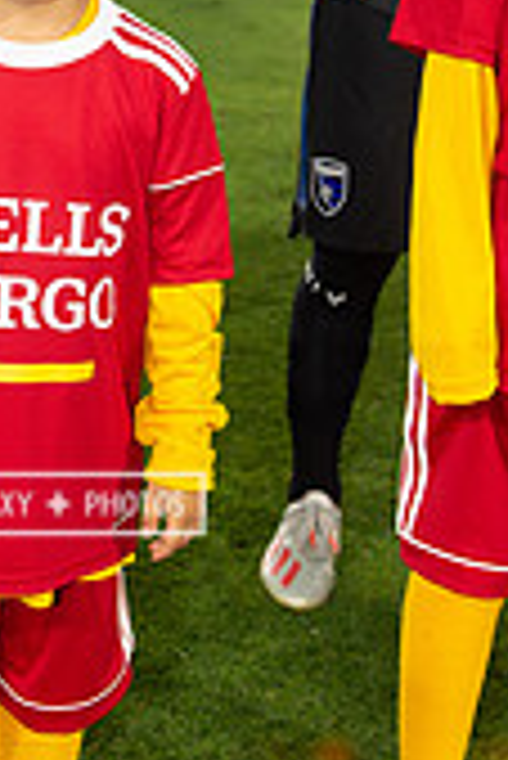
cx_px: 40
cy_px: 153
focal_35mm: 85
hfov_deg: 15.9
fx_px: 1795
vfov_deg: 23.5
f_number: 4
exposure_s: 1/160
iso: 640
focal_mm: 32
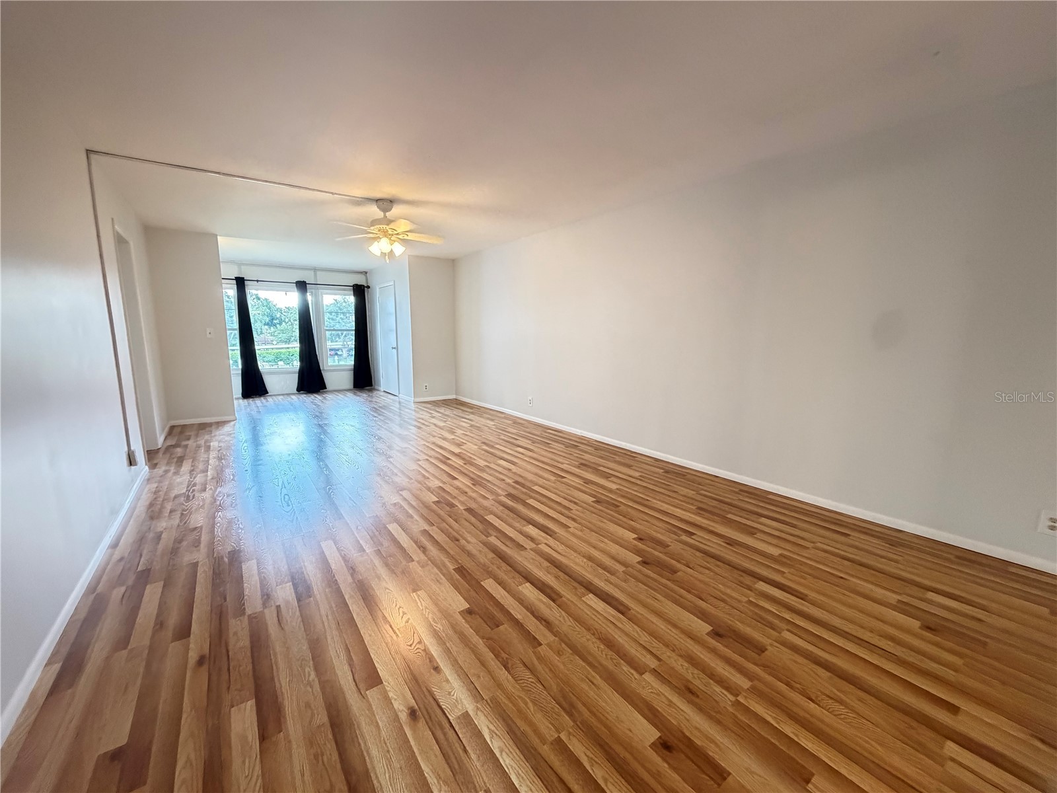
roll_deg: -0.1
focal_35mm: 14
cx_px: 528
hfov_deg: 102.1
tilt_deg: -8.2
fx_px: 427
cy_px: 396
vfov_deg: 85.7
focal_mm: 2.22
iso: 800
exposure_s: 1/60
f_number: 2.2
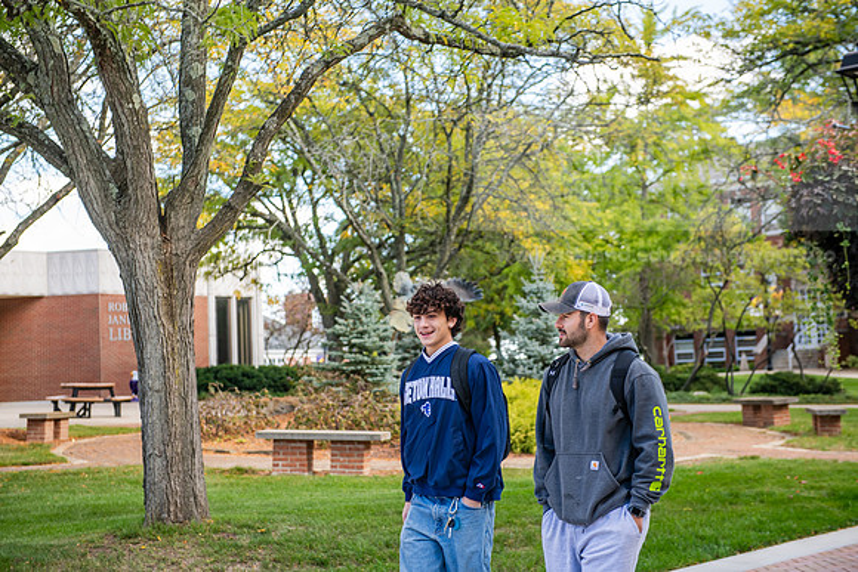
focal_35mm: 60
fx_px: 1430
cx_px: 429
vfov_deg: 22.6
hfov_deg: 33.4
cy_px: 286
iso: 200
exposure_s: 1/320
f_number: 3.5
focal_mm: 60
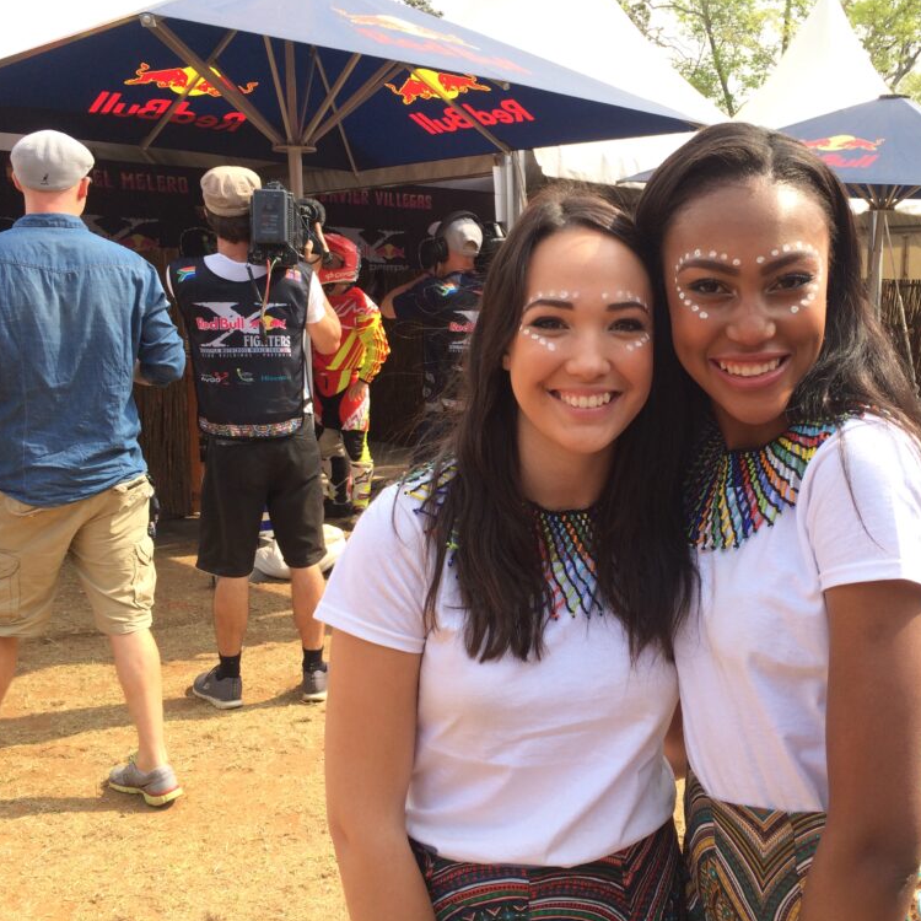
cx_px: 600
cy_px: 460
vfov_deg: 47.2
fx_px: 1054
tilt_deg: -13.7
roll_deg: -0.4
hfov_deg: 46.6
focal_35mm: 35
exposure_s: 1/695
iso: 32
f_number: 2.2
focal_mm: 4.15
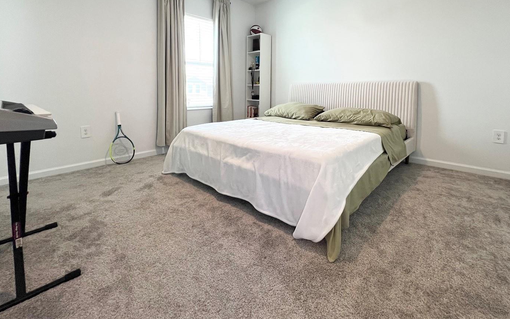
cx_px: 282
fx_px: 222
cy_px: 100
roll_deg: +0.4
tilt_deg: -2.4
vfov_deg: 68.7
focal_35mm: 16
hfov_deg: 97.5
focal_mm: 1.57
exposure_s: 1/120
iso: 160
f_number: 1.8
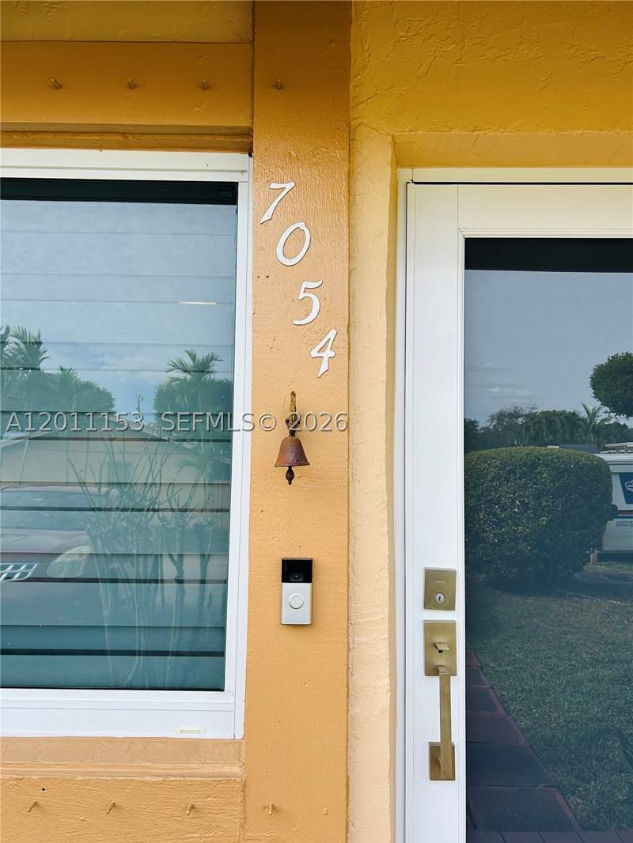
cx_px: 316
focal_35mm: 26
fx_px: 634
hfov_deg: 53.1
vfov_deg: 67.3
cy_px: 422
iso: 50
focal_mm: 5.7
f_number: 1.5
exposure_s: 1/1326
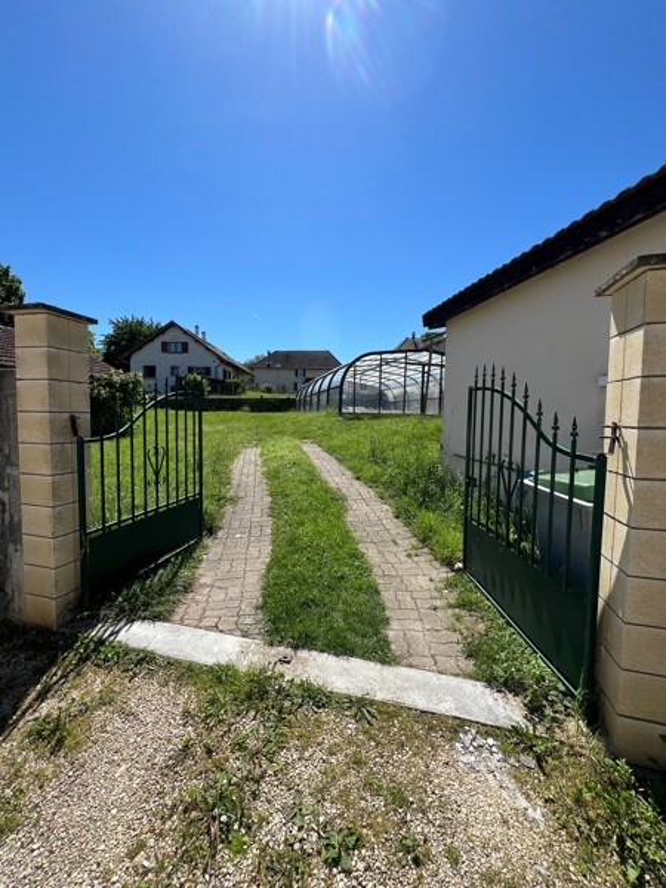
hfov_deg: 89.9
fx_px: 333
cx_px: 333
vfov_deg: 106.2
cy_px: 444
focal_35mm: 13
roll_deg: -1.1
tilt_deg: -4.4
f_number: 1.8
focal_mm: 1.57
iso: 32
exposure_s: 1/1468
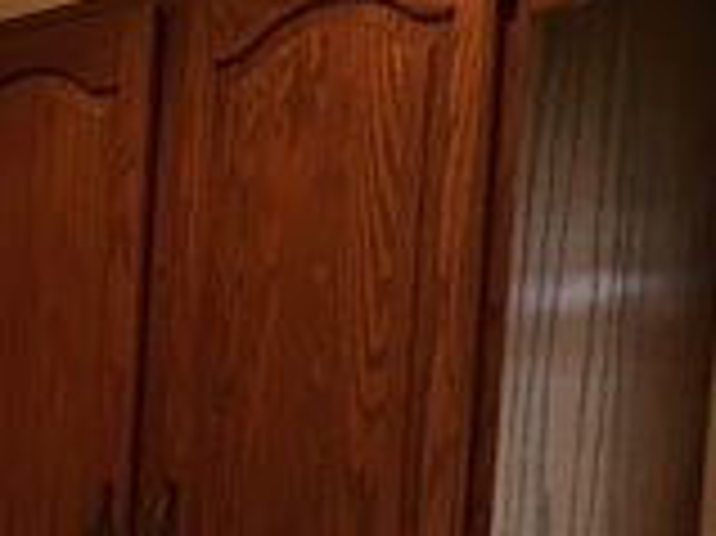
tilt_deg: -5.1
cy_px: 752
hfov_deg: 14.7
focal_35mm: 117
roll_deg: -2.5
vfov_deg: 12.2
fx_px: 2418
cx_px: -581
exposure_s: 1/15
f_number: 2.2
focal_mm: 4.15
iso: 25
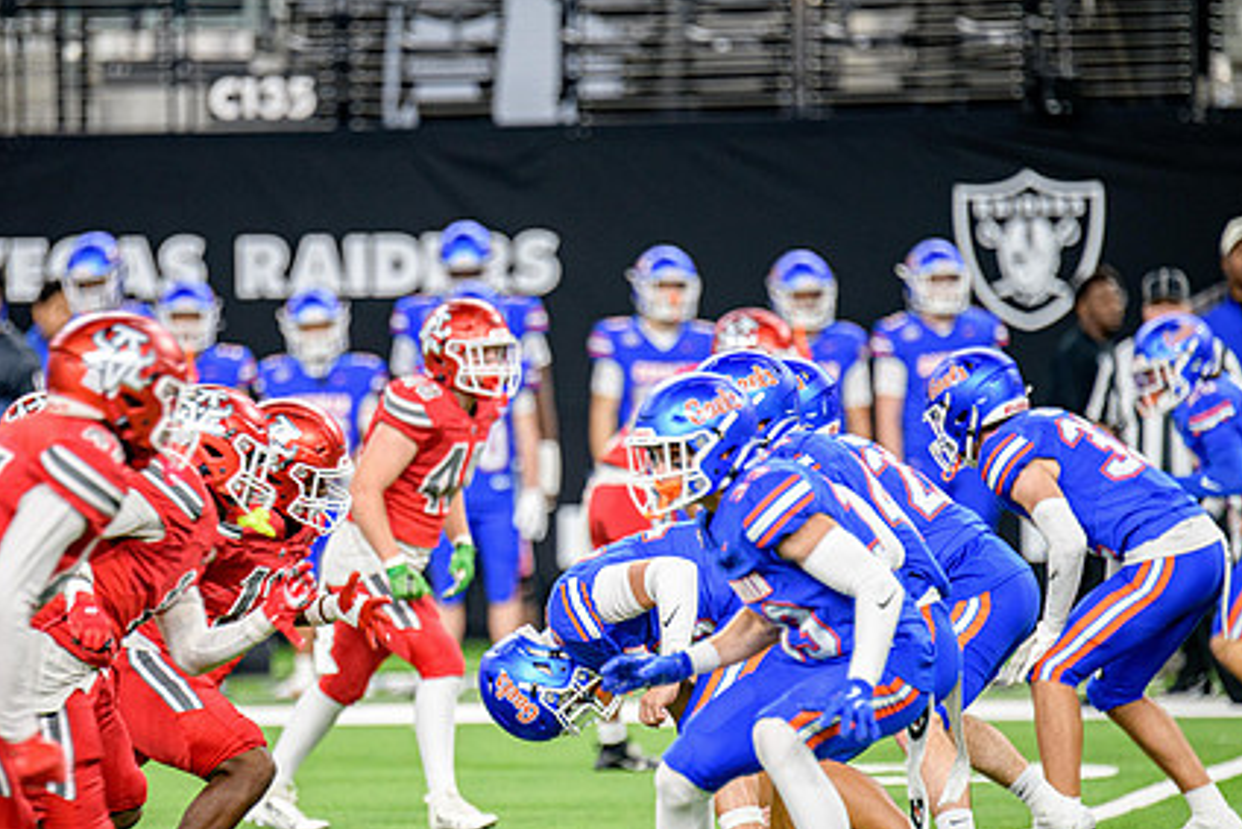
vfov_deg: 3.4
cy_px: 549
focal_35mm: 410
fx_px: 14149
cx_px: 445
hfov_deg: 5.0
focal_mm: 300
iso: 1250
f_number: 2.8
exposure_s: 1/400
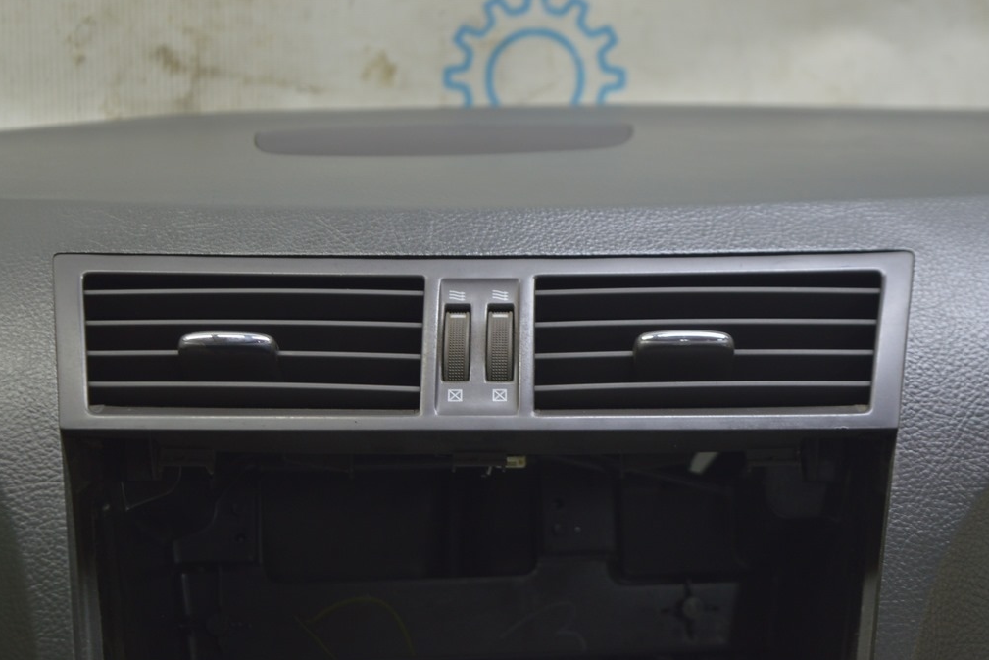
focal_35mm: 73
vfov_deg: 18.7
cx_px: 496
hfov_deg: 27.7
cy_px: 328
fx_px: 2006
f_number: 5.6
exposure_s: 1/20
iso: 400
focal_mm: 48
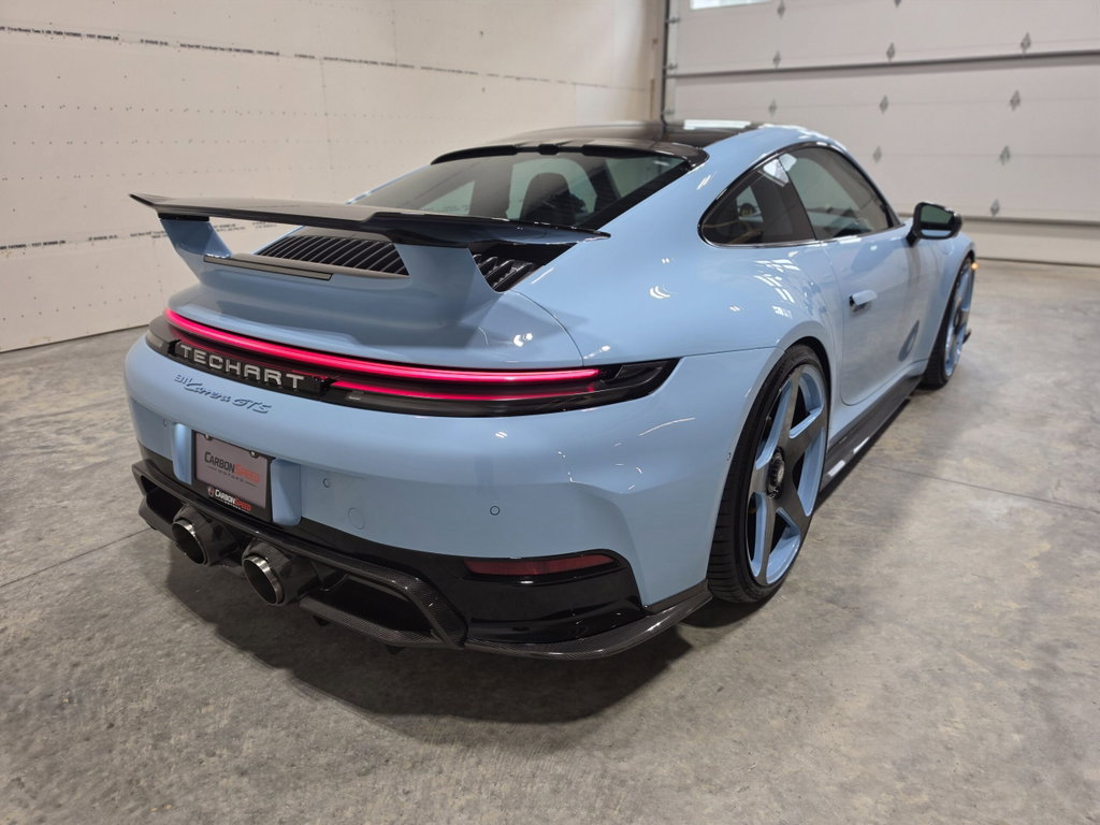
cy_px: 412
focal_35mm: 23
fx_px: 731
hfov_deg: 73.9
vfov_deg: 58.9
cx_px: 550
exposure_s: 1/120
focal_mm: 6.5
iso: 50
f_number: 1.4
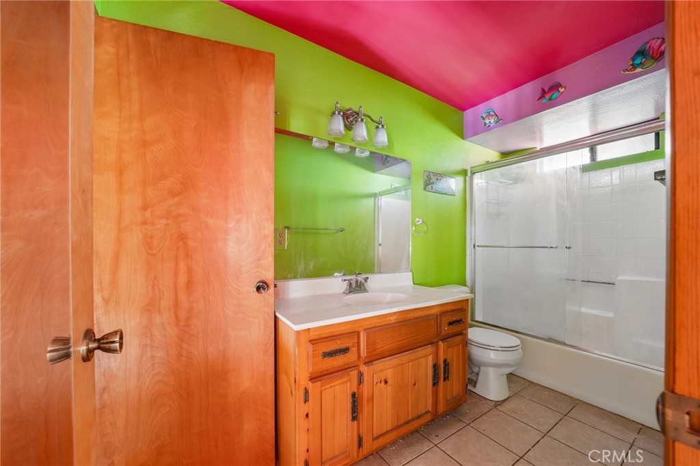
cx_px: 350
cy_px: 233
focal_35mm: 13
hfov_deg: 108.3
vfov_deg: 85.4
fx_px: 253
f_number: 8
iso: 400
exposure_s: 2.5
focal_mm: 13
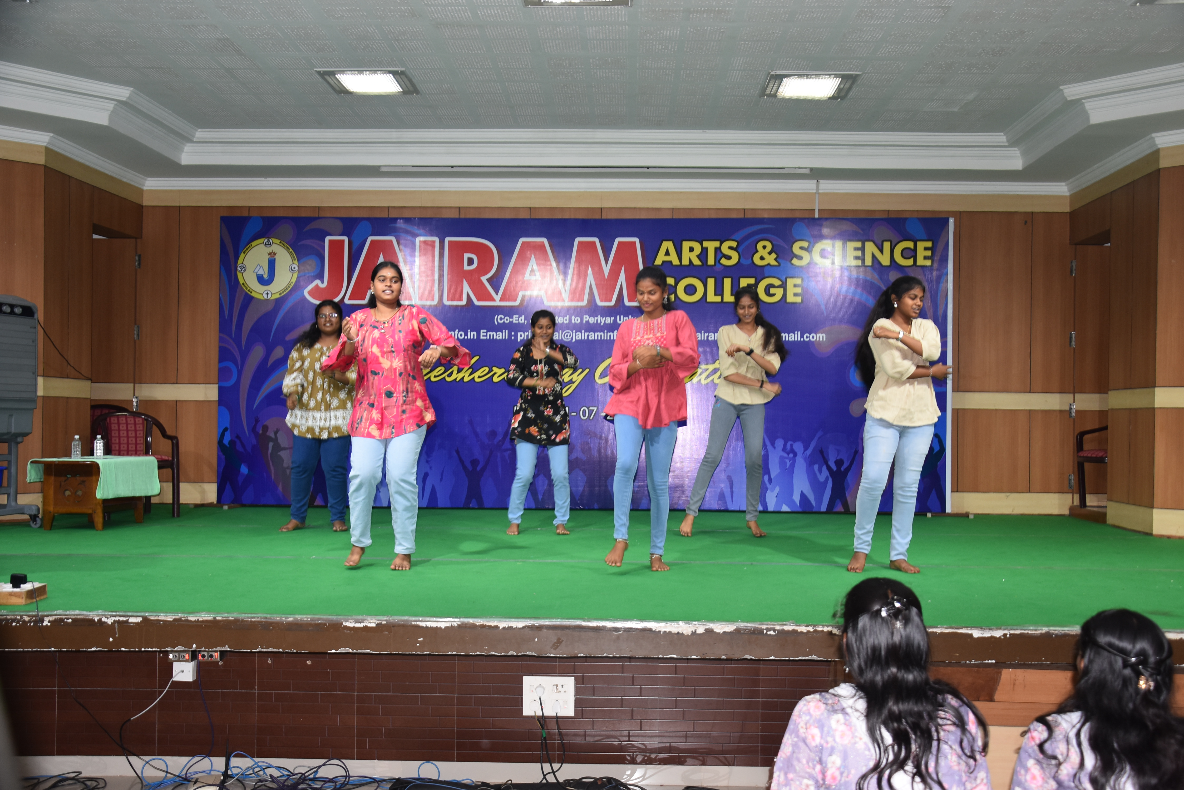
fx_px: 1184
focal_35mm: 36
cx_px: 592
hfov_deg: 53.1
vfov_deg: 36.9
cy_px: 395
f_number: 3.8
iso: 400
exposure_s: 1/60
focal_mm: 24
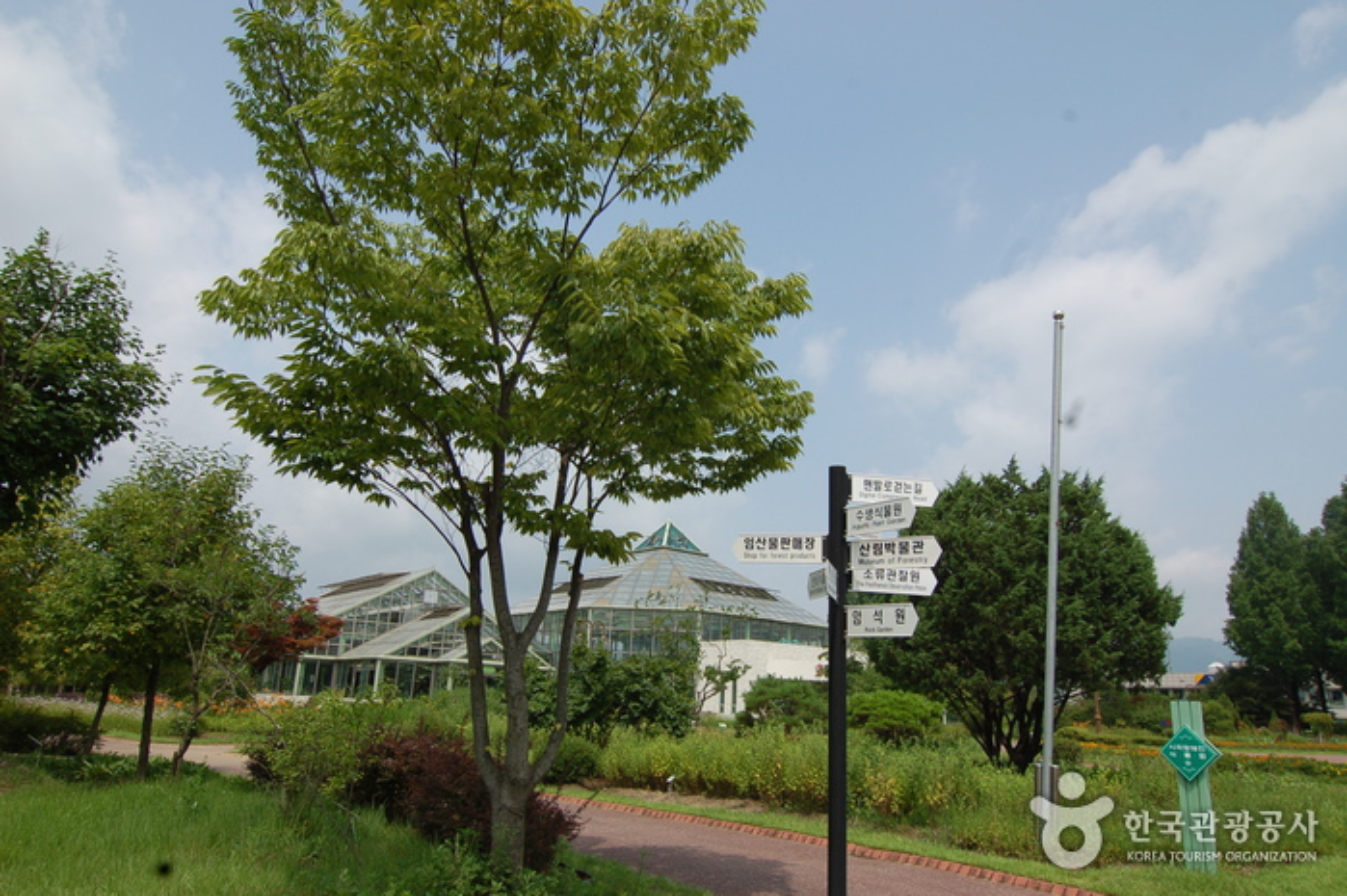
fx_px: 897
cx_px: 674
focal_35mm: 24
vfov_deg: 53.1
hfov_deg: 73.8
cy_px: 448
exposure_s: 1/400
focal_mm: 16
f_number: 10
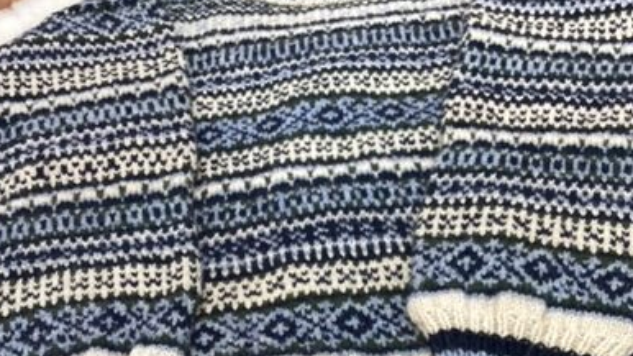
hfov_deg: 37.2
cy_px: 282
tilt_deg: -45.2
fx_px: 940
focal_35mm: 56
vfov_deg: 21.2
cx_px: 346
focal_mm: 3.3
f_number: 2.4
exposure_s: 1/60
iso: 200
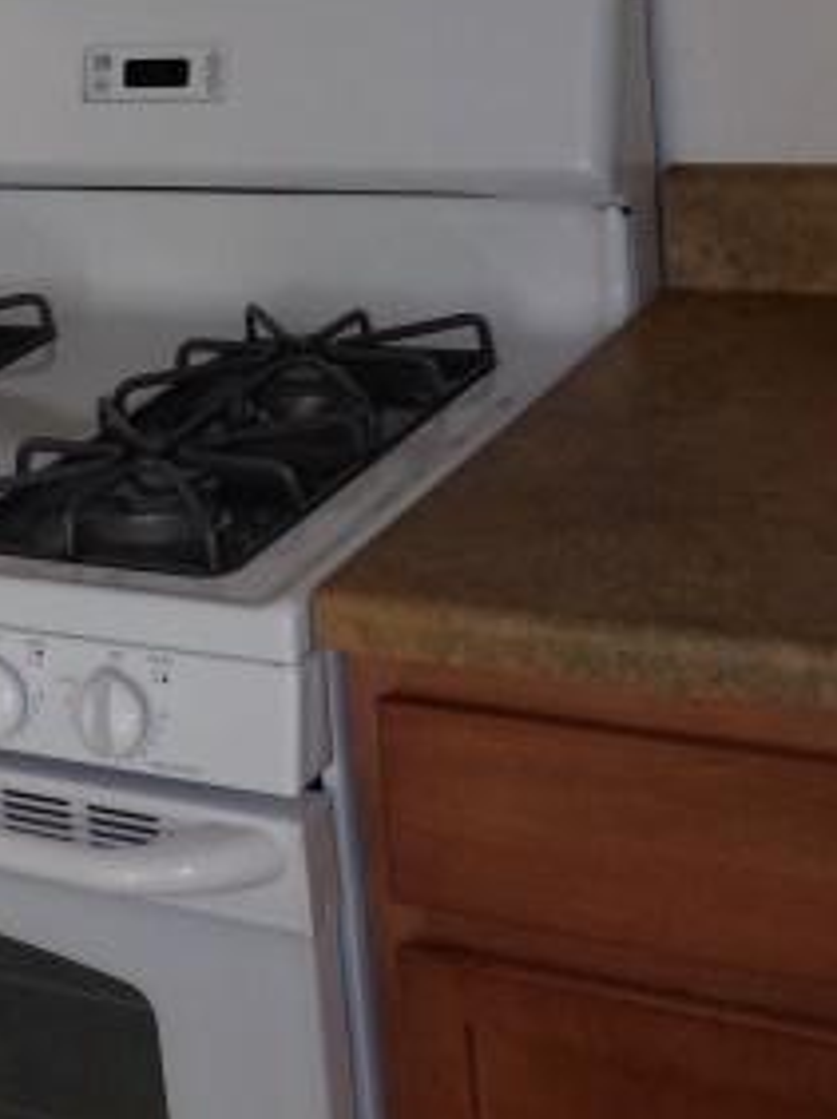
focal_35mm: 75
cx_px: -44
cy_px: 333
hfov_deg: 19.0
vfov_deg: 25.8
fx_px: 2422
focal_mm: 5.9
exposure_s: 1/34
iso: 200
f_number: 3.4
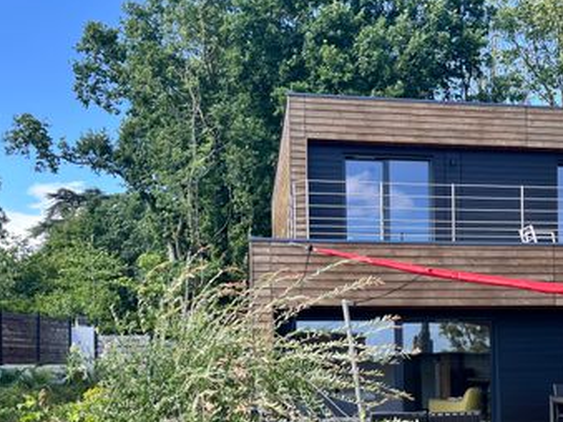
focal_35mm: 46
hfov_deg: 40.7
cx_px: 379
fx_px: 748
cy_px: 354
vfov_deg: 30.5
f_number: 1.6
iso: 50
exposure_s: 1/621
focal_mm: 5.1
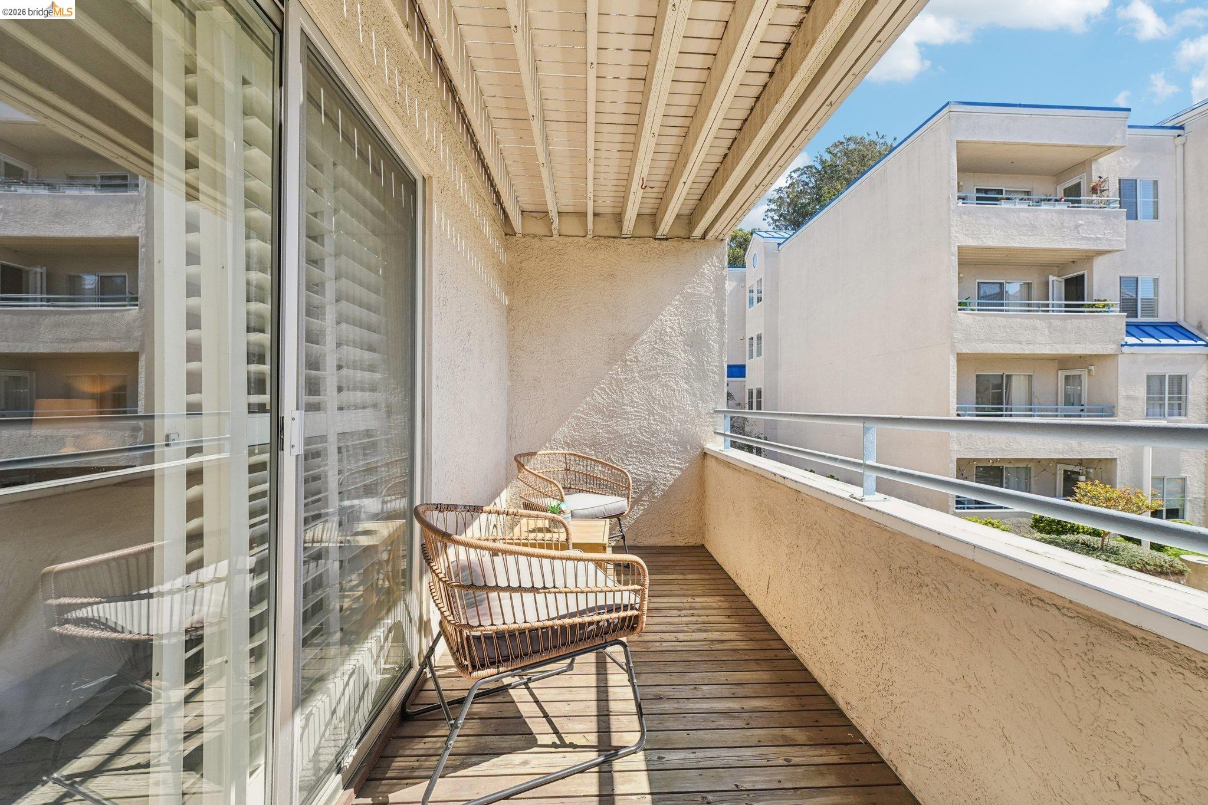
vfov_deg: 81.2
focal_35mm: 14
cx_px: 604
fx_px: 470
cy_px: 402
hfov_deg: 104.3
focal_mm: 14
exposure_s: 1/320
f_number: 8
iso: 640
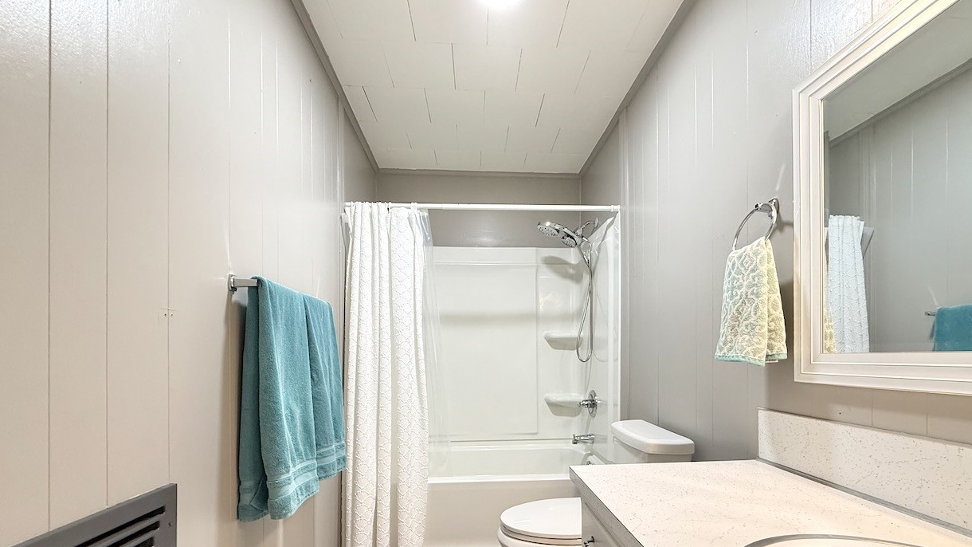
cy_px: 356
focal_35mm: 16
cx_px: 505
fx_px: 412
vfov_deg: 65.6
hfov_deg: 99.3
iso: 250
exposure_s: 1/60
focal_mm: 2.22
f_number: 2.2
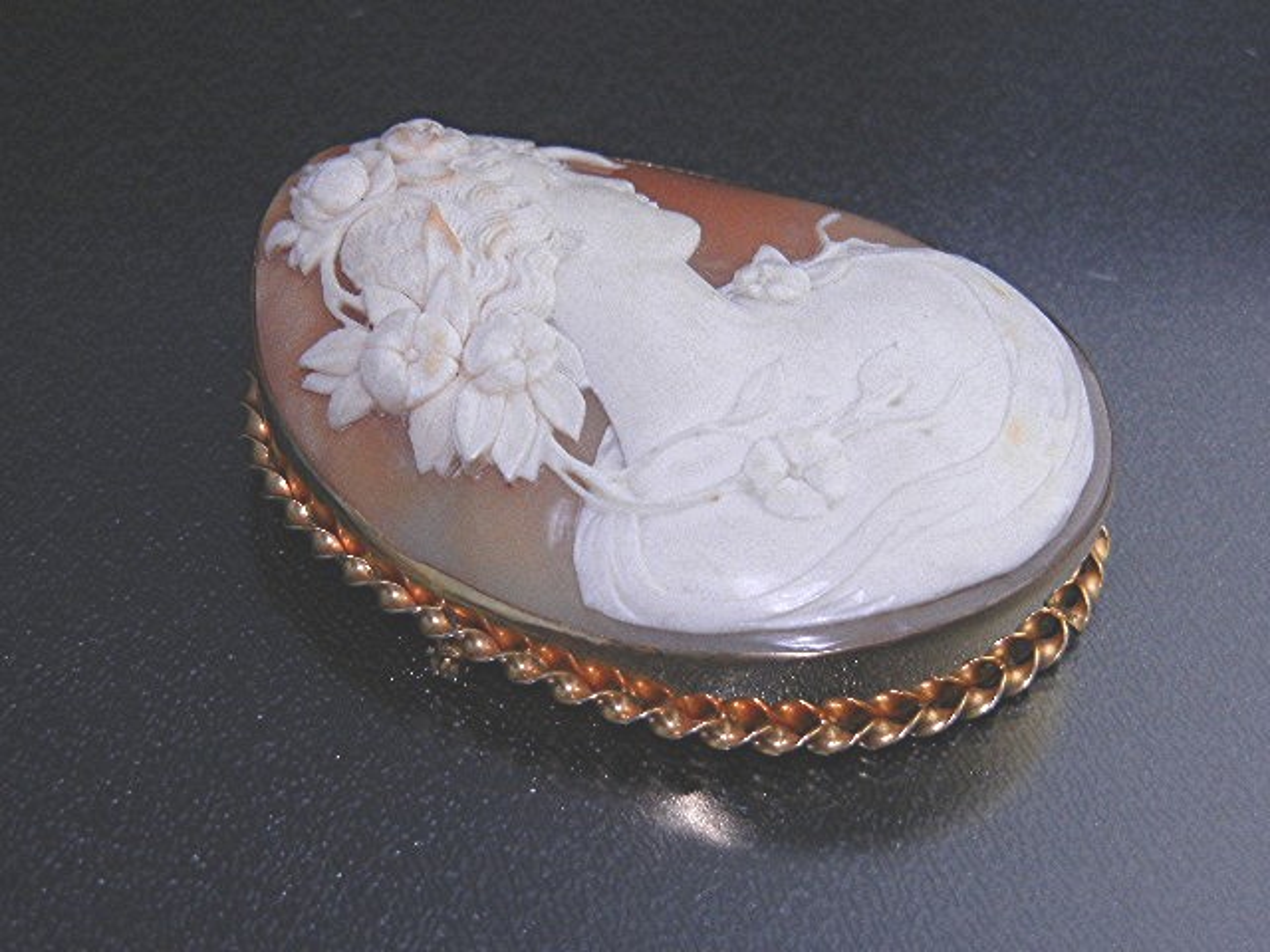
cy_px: 476
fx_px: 2165
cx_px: 635
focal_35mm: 59
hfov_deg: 32.7
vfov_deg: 24.8
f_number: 8
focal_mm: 10.6
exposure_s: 1/30
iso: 427
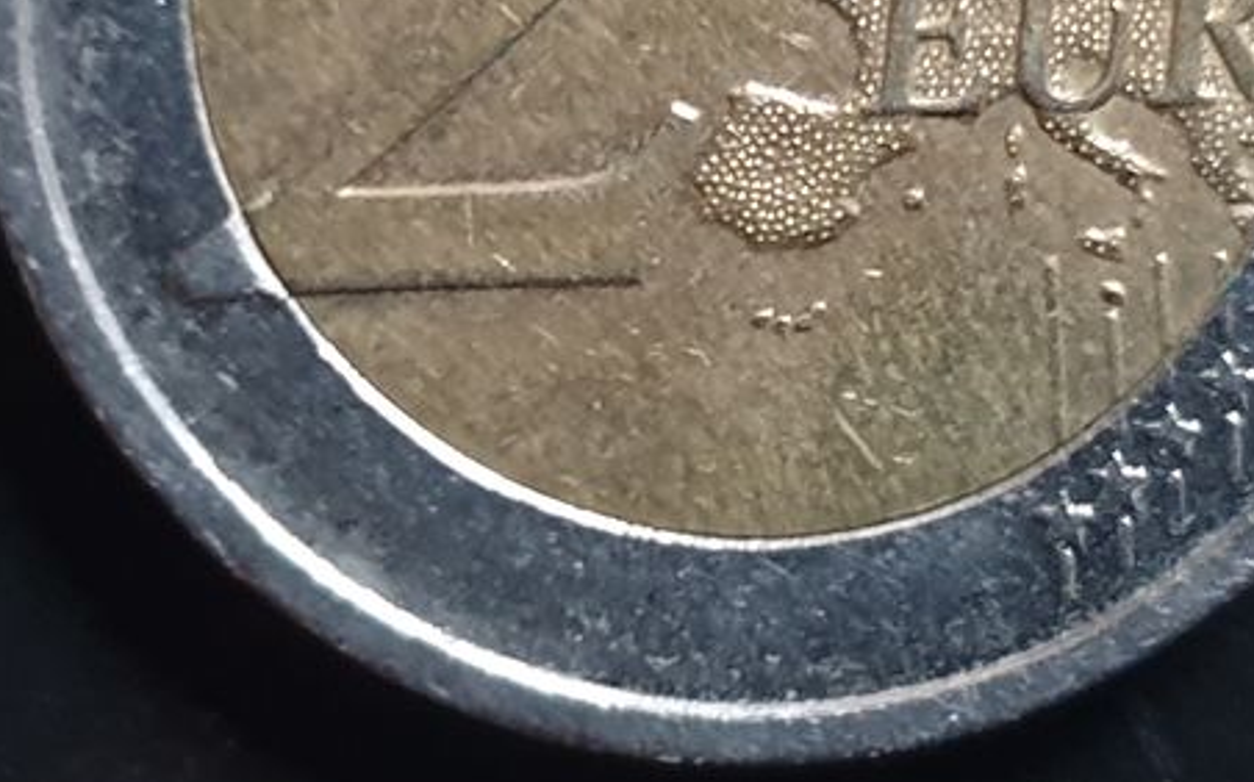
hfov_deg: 33.5
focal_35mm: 61
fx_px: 2084
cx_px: 705
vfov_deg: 20.7
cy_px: 44
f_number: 1.5
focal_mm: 4.3
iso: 400
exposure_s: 1/10
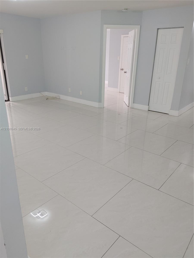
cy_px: 129
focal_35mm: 26
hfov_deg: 53.1
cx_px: 97
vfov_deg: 67.3
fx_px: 194
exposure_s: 1/120
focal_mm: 4.81
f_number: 1.8
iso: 300
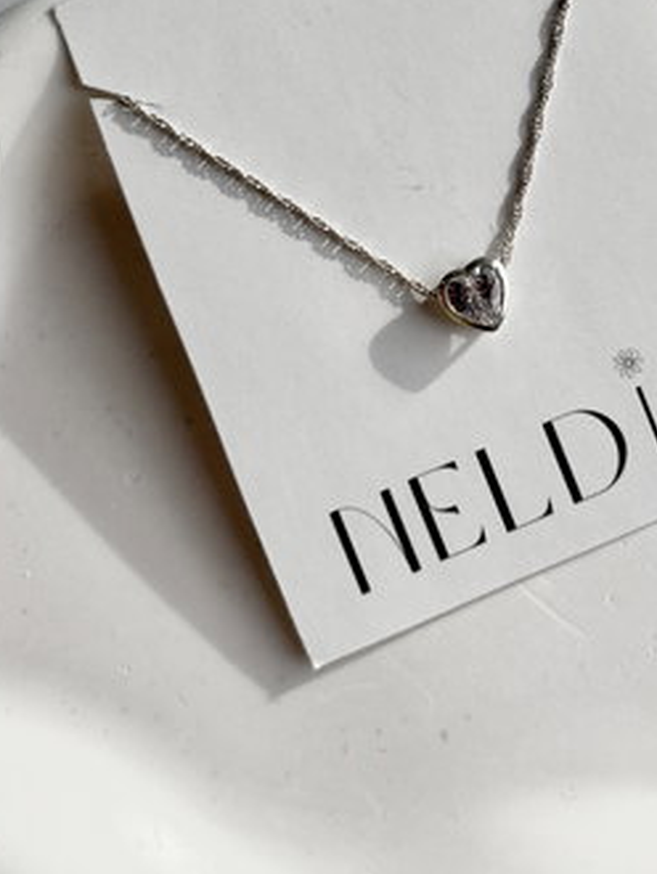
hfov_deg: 34.2
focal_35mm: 42
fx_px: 1061
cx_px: 408
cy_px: 226
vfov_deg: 43.4
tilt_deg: -79.1
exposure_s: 1/951
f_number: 1.6
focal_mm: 5.1
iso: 50
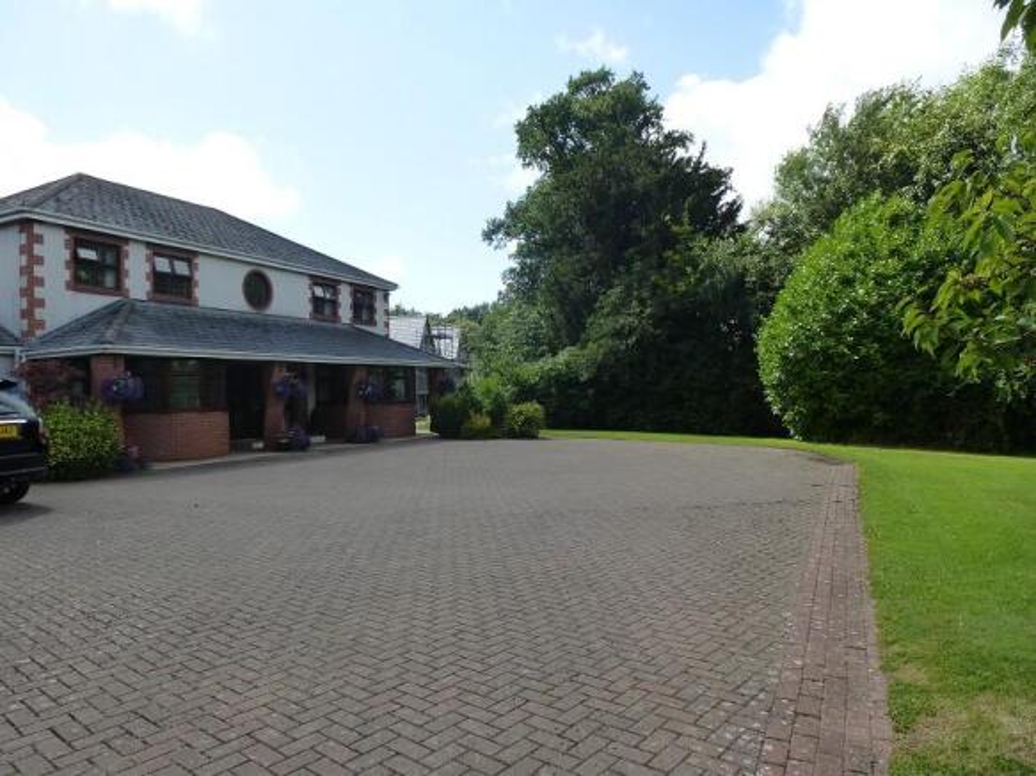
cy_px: 388
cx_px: 518
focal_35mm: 24
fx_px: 718
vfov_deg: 56.8
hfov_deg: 71.6
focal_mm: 4.3
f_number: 4
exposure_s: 1/640
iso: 160
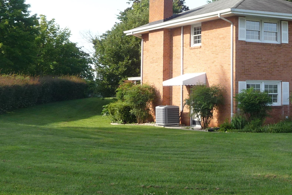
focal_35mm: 66
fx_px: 535
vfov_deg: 20.1
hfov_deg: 30.1
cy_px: 14
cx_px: 214
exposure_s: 1/250
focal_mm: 5
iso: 100
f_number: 3.4
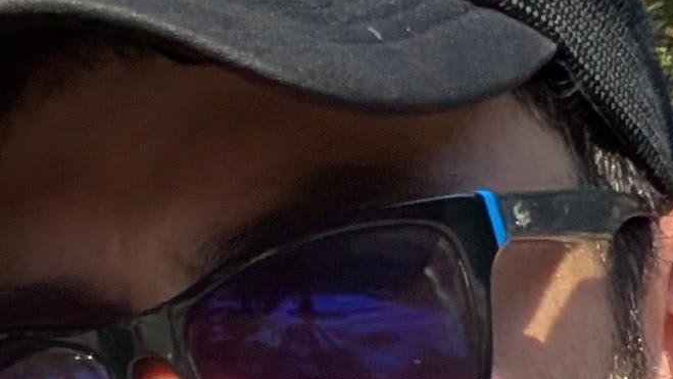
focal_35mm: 140
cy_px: 1493
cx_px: -703
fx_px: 2499
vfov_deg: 6.8
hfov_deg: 13.1
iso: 37
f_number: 2.2
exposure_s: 1/1145
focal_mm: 2.74
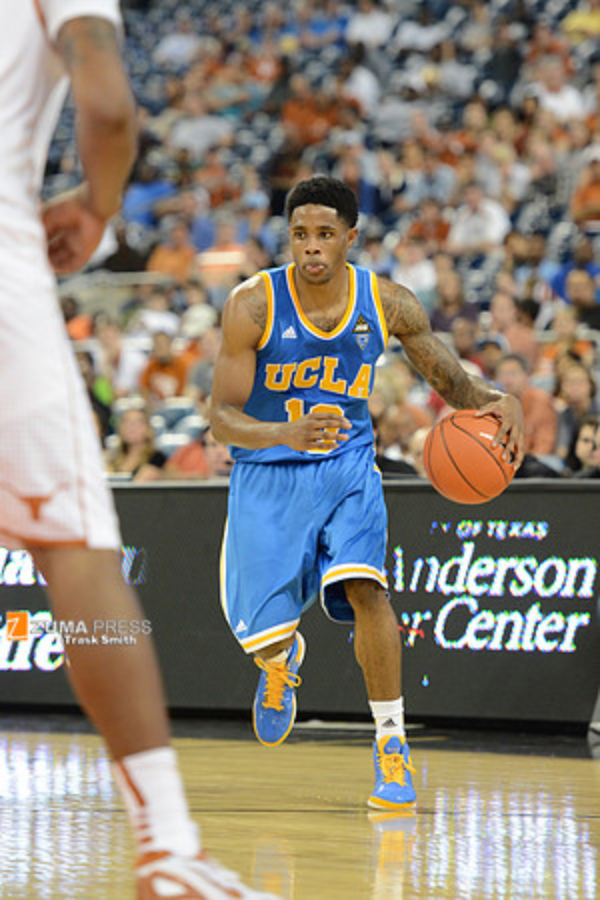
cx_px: 300
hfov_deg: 9.5
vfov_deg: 14.2
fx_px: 3625
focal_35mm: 145
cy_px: 450
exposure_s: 1/1000
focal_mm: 145
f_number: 2.8
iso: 3200
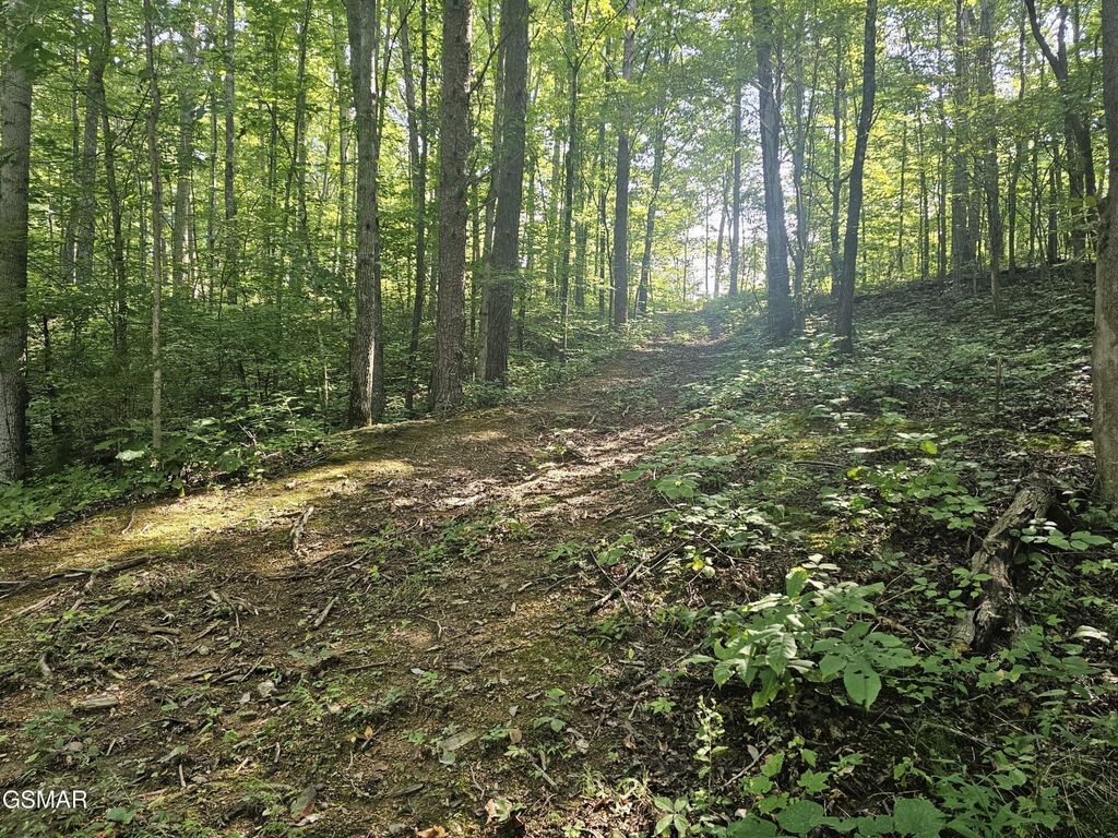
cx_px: 559
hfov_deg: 73.9
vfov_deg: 58.9
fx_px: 743
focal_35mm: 23
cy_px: 419
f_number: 1.7
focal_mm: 6.3
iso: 200
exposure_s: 1/120
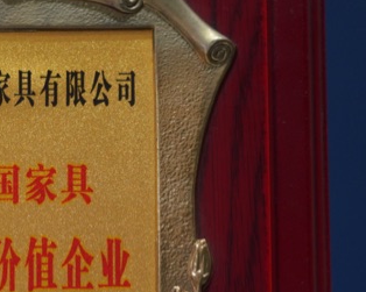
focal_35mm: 233
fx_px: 2523
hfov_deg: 8.2
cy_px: 291
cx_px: -15
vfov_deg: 6.6
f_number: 4
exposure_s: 1/60
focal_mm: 65
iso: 320
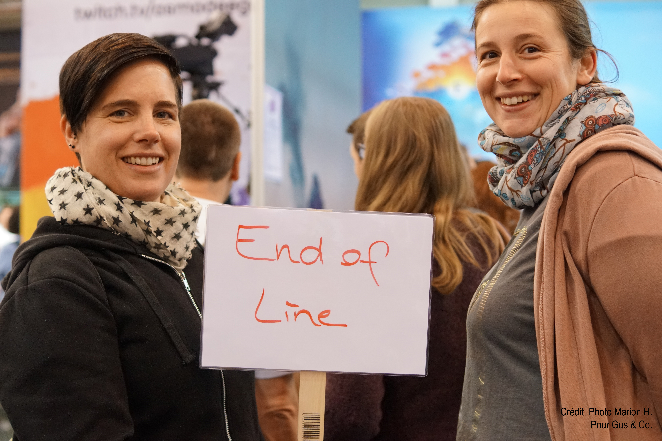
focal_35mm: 52
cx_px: 331
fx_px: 965
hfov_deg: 37.9
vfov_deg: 25.8
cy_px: 220
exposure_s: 1/500
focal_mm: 35
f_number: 2.8
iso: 2500
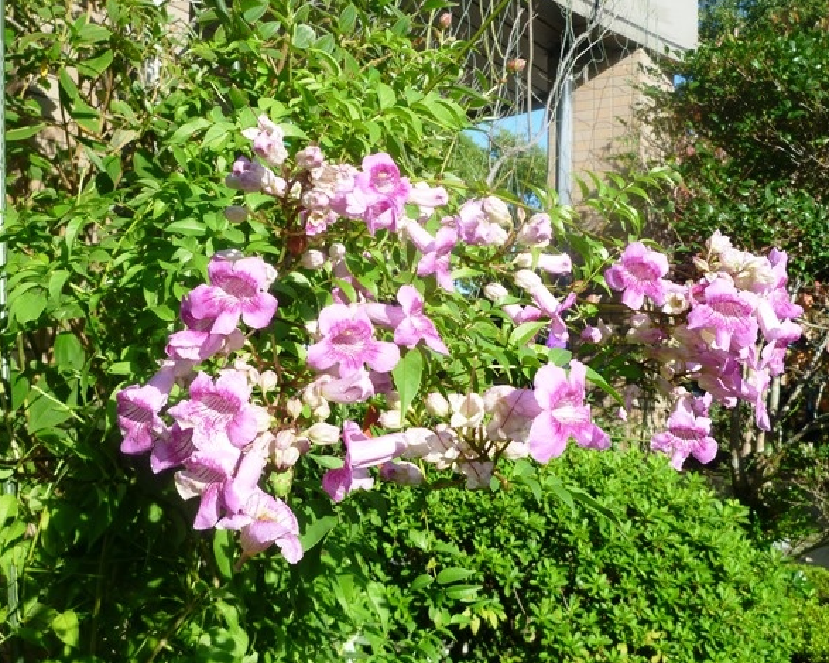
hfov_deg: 54.2
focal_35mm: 33
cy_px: 325
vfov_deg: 44.5
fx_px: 809
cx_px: 445
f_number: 4
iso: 80
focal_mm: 5.5
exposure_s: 1/320
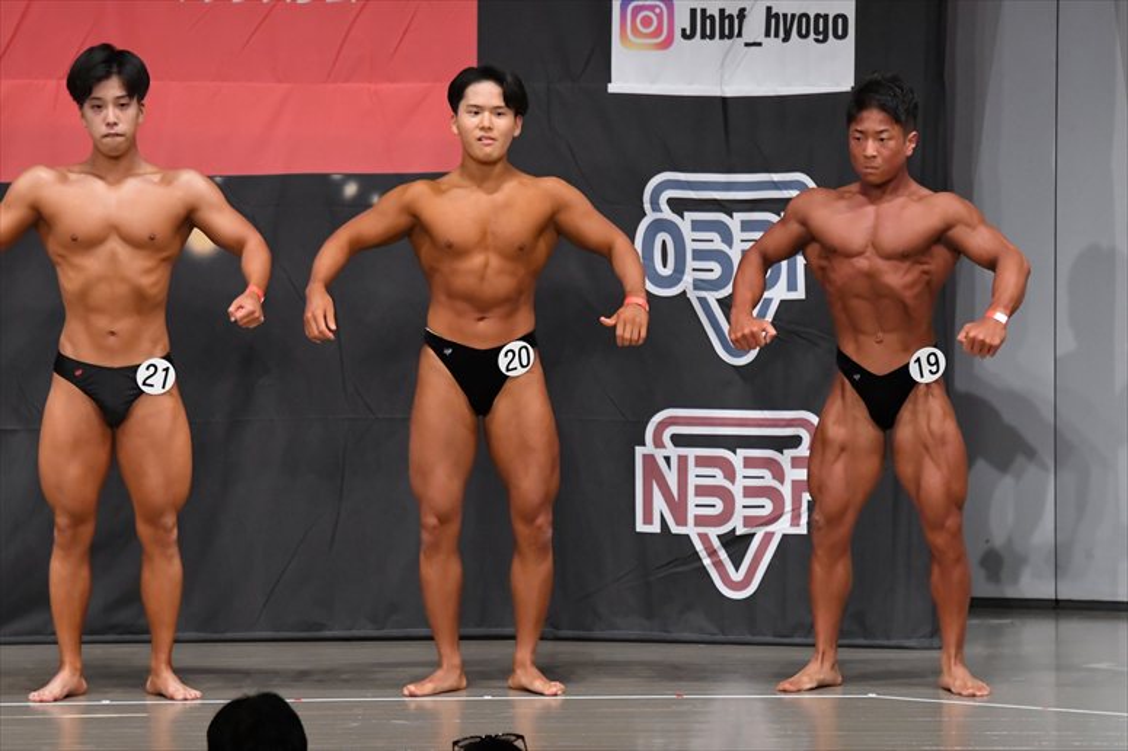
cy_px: 376
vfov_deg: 6.1
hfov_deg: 9.2
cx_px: 564
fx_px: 7047
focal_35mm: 225
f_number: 5.6
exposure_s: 1/400
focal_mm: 150
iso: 5000
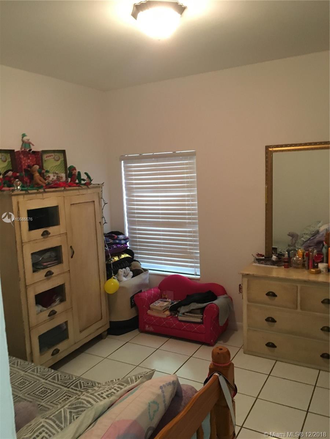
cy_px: 220
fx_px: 369
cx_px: 165
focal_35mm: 29
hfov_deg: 48.2
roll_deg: +1.8
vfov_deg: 61.7
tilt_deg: -6.7
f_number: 2.2
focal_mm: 4.15
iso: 200
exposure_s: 1/17
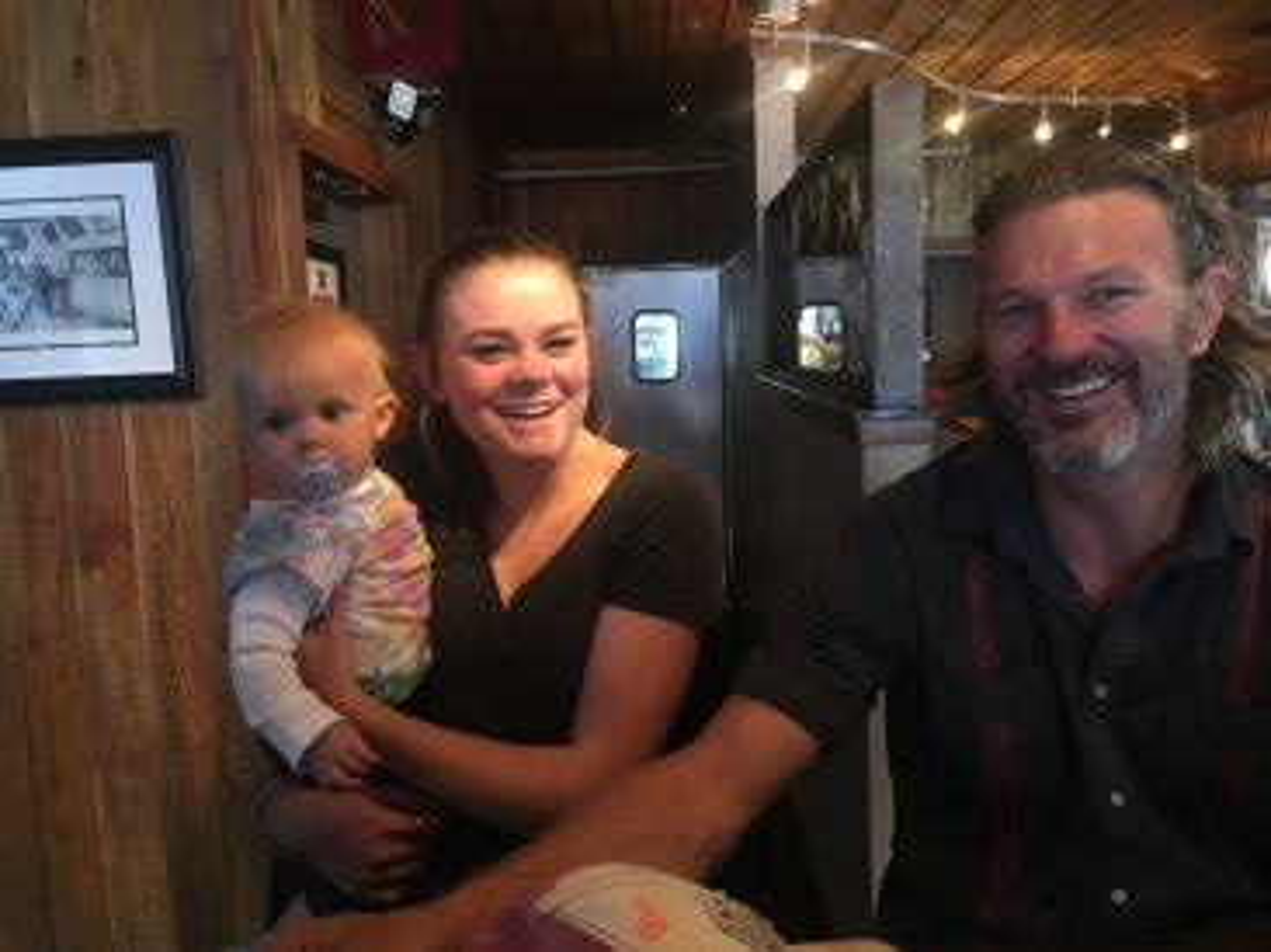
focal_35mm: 29
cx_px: 636
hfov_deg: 61.7
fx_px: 1064
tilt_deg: -6.8
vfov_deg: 48.2
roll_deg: +2.9
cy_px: 476
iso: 200
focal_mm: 4.15
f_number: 2.2
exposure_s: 1/24
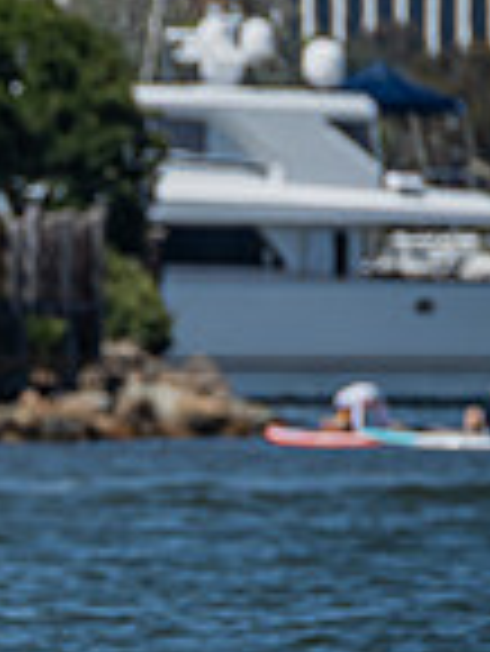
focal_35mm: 1422
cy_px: 749
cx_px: -927
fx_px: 26799
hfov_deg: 1.0
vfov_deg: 1.4
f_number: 8
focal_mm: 280
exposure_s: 1/1000
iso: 250
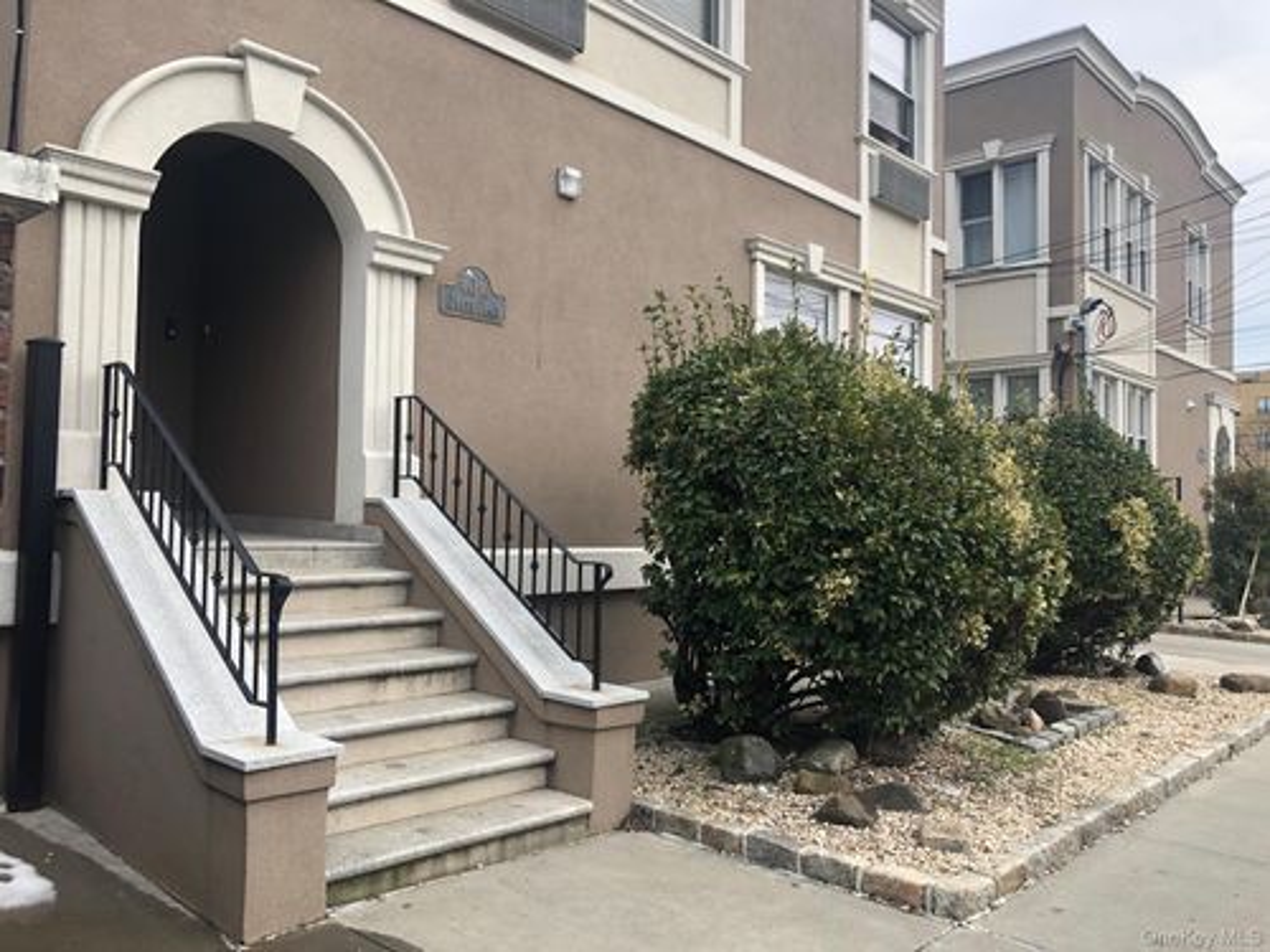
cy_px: 476
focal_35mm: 28
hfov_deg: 63.4
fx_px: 1027
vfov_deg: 49.7
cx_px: 635
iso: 20
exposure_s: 1/665
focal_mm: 3.99
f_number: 1.8
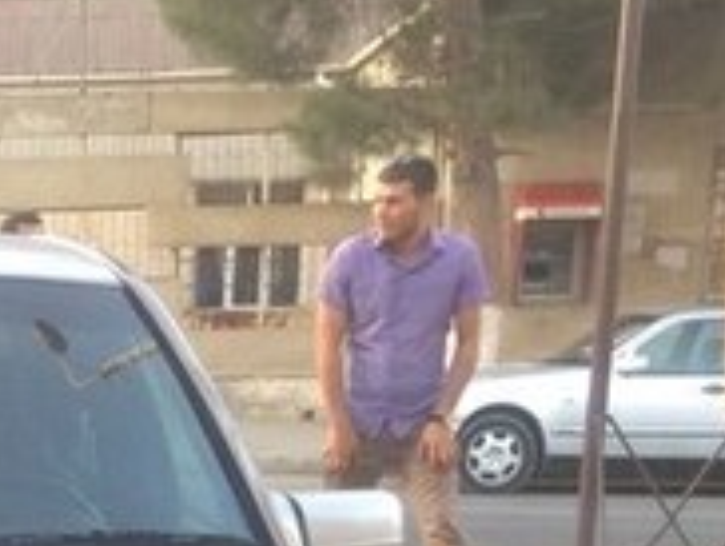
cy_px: 951
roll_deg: +0.1
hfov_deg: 17.7
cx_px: -183
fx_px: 2202
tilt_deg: -20.2
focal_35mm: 105
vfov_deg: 12.9
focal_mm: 4.15
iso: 50
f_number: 2.2
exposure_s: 1/33
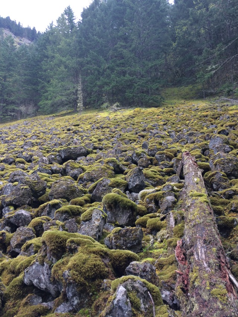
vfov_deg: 61.7
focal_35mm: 29
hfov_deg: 48.2
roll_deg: +0.3
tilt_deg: +14.4
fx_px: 266
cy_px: 158
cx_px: 119
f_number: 2.2
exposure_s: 1/152
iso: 32
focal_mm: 4.15
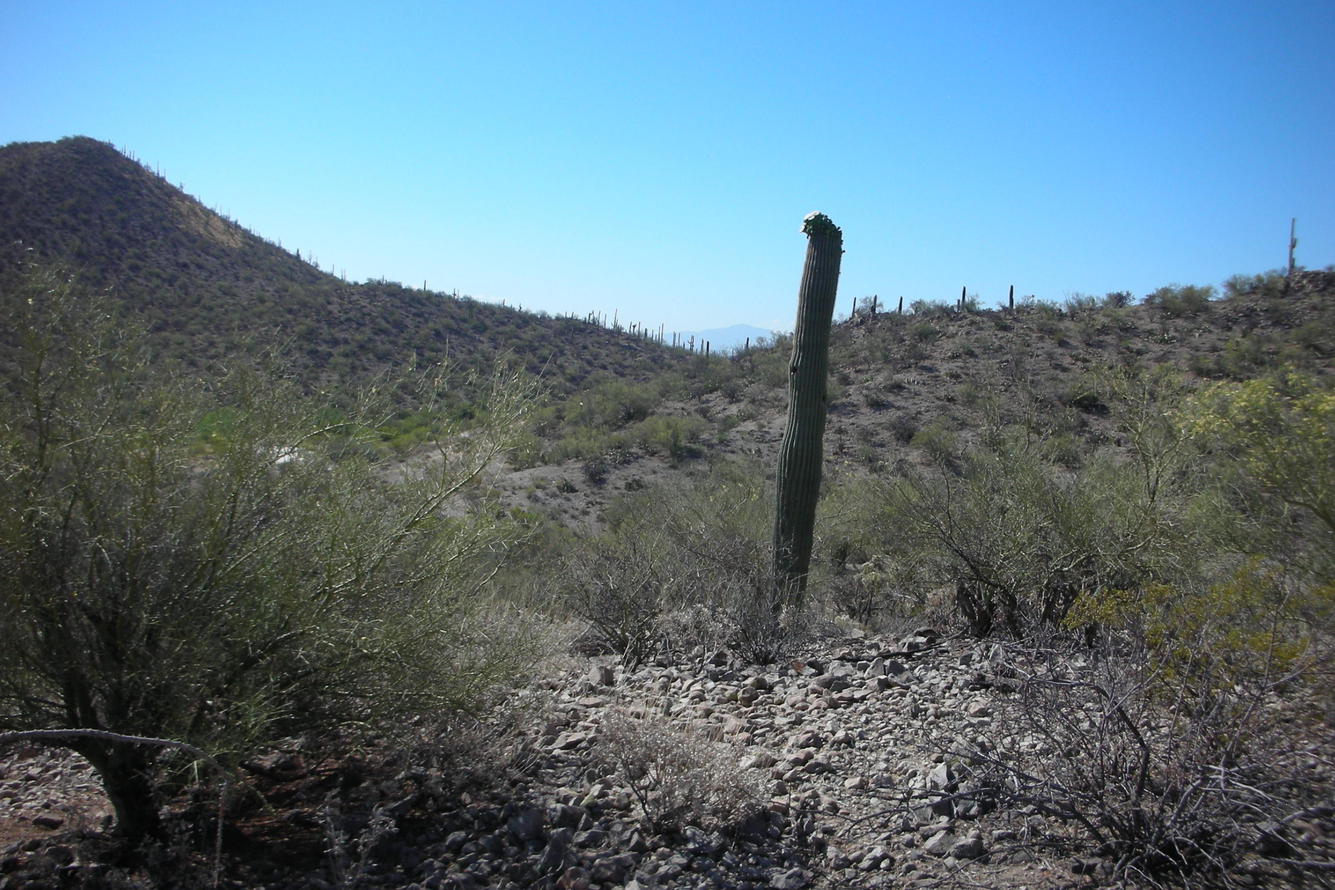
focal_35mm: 37
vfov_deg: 35.9
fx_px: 1372
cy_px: 460
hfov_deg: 51.9
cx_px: 668
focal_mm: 5.8
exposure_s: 1/110
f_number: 8.5
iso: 50
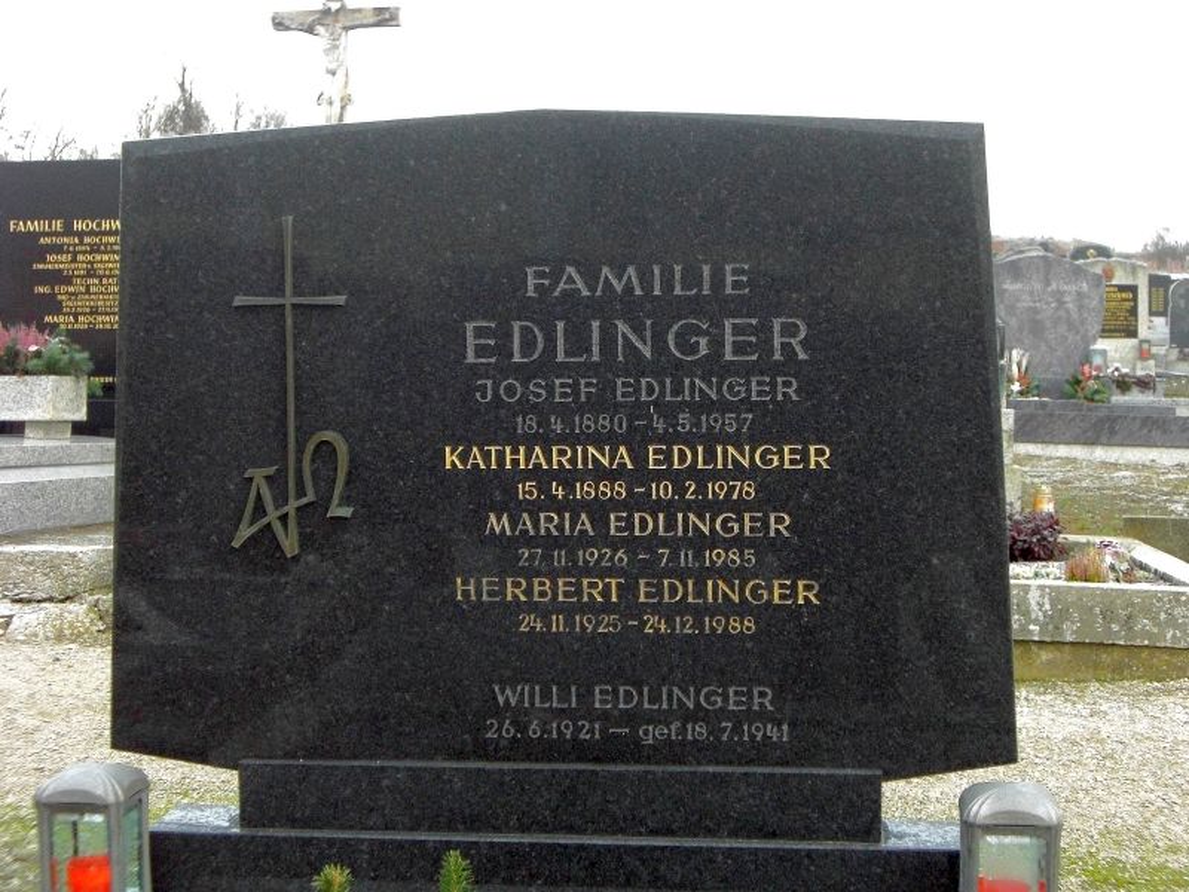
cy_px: 446
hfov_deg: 34.9
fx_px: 1889
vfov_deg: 26.6
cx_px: 594
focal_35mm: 55
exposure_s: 1/125
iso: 400
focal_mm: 9
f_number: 3.3
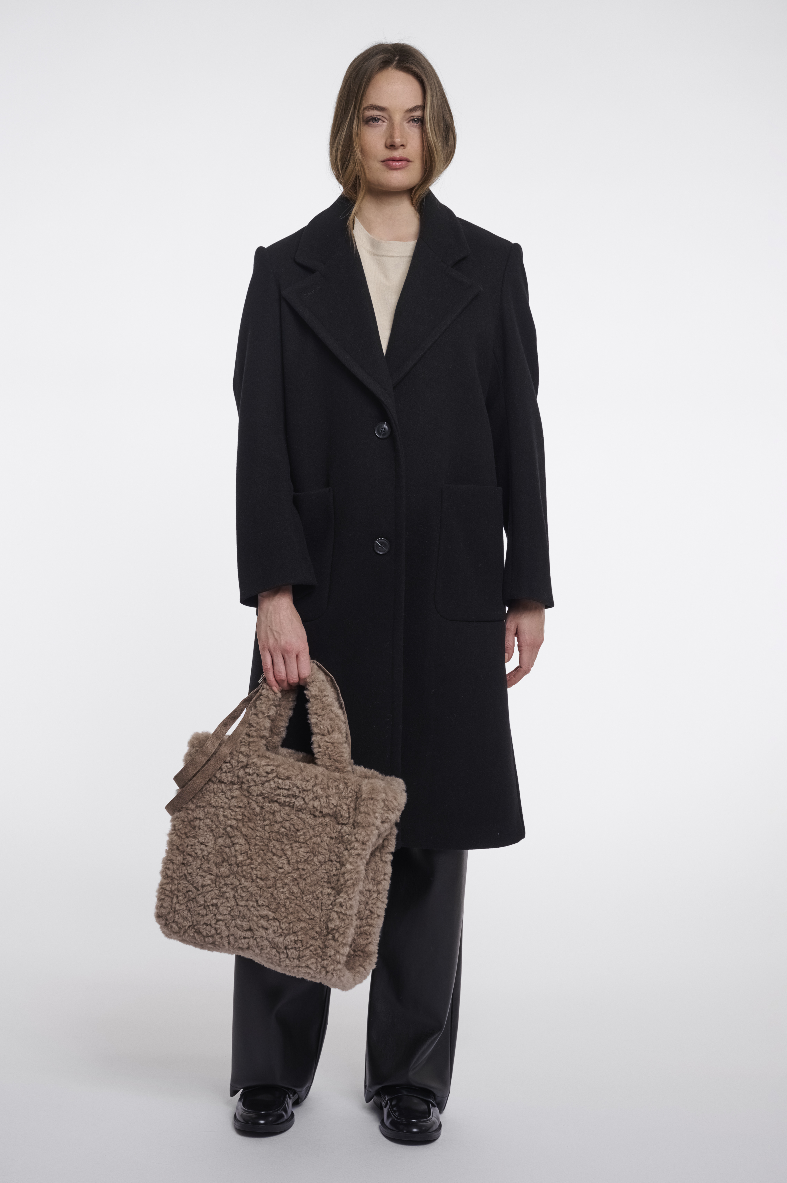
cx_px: 394
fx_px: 1839
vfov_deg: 35.7
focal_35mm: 56
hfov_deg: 24.2
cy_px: 592
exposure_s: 1/160
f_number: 8
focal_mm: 56
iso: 125
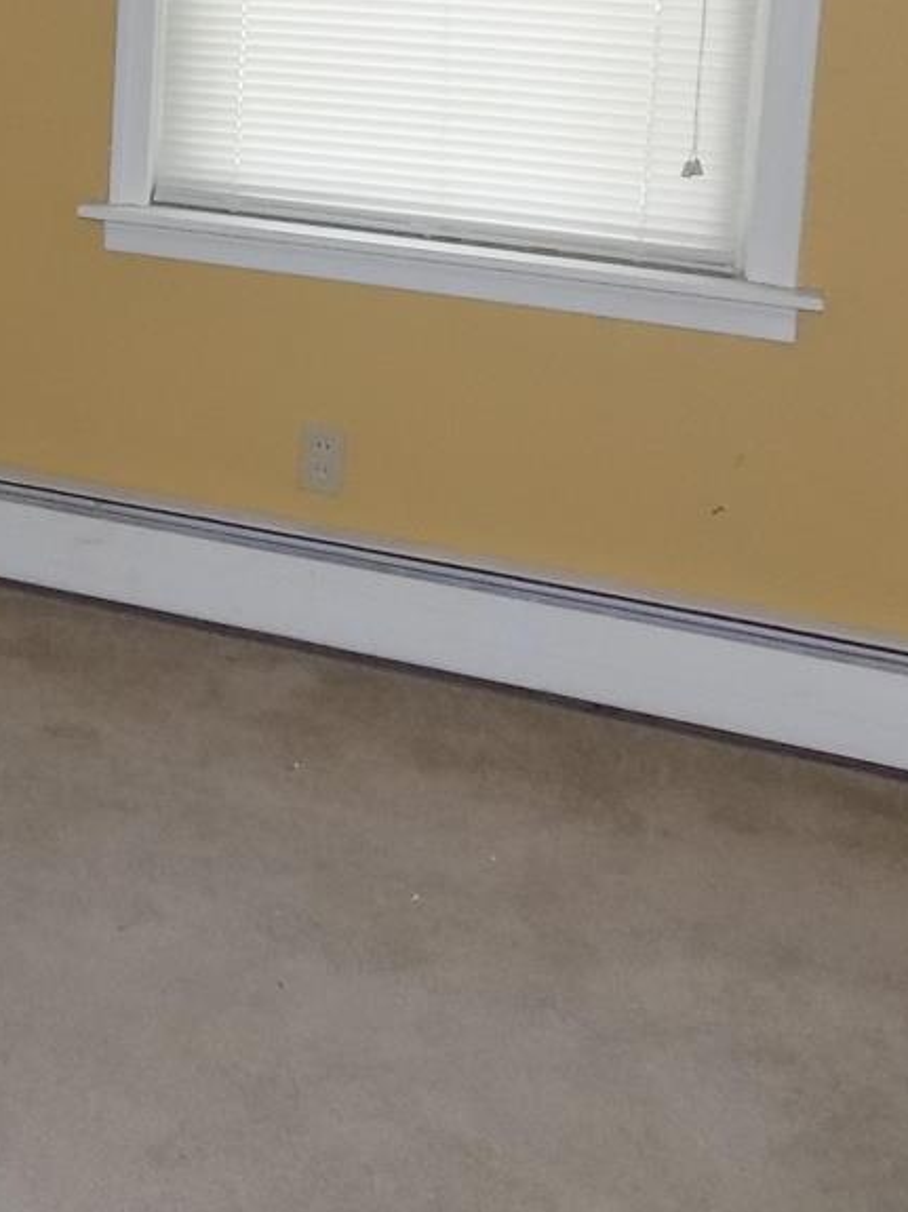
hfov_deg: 19.3
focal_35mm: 64
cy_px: -36
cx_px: -550
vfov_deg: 28.2
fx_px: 2239
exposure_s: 1/30
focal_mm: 4
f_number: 3.1
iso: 200
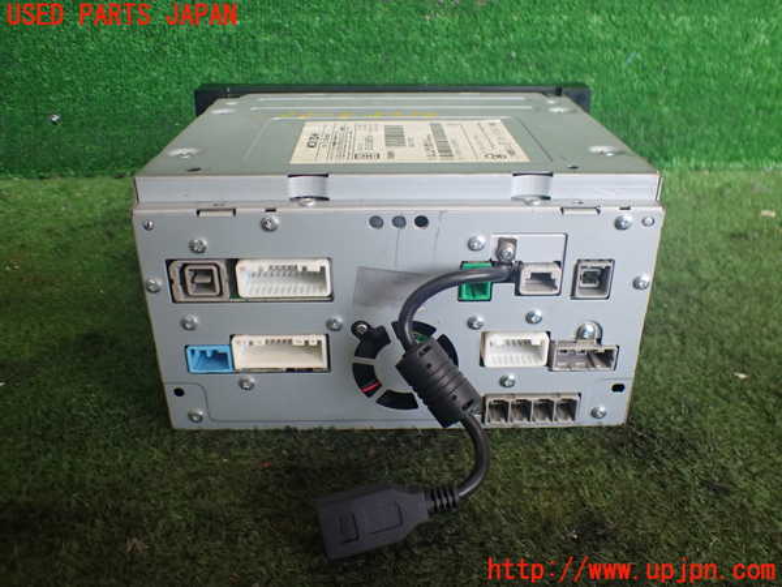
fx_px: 678
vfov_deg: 46.8
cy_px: 294
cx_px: 391
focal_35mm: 30
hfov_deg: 60.0
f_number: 2.3
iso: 250
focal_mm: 5.4
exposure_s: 1/125
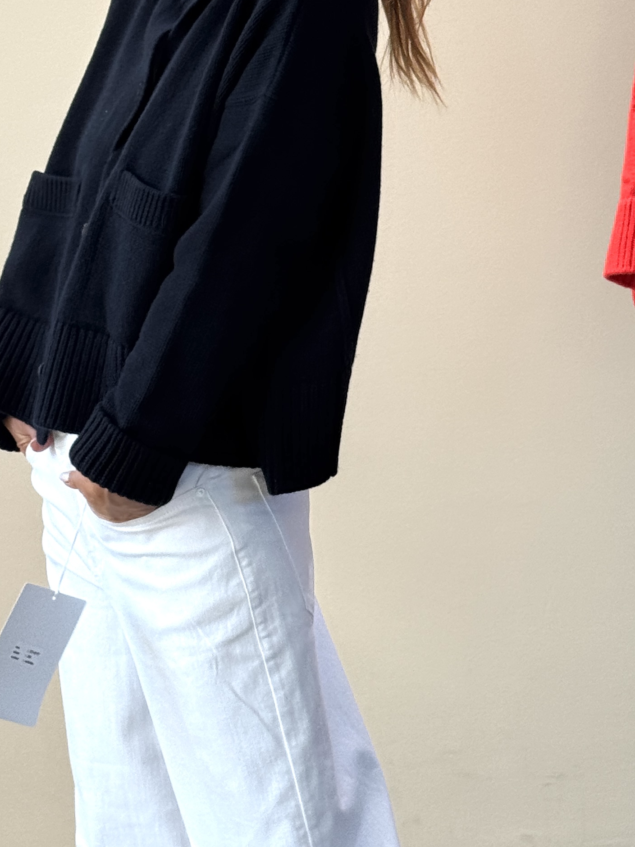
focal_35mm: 103
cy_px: 434
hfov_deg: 14.4
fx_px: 2520
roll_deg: +1.1
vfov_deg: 19.1
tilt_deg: -8.6
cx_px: 300
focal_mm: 6.76
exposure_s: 1/190
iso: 64
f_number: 1.78
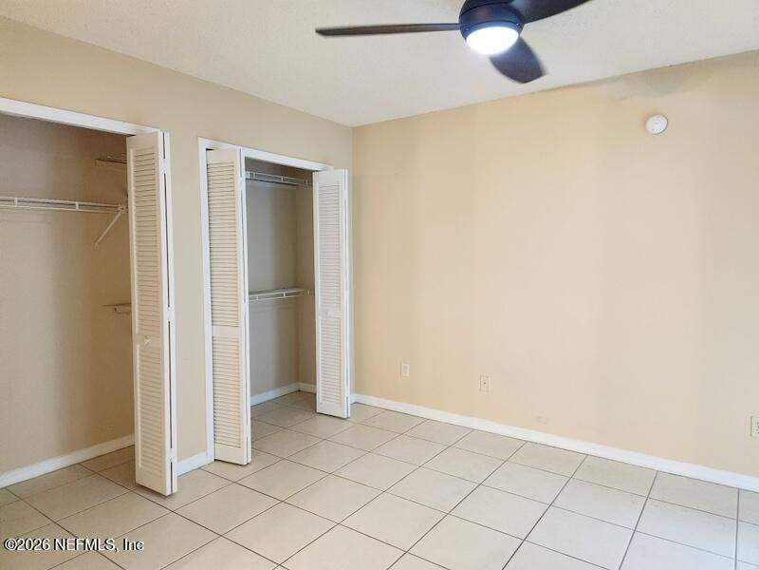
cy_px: 285
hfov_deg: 73.9
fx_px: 504
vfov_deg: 58.9
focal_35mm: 23
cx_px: 380
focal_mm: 5.4
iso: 800
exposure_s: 1/120
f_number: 1.8
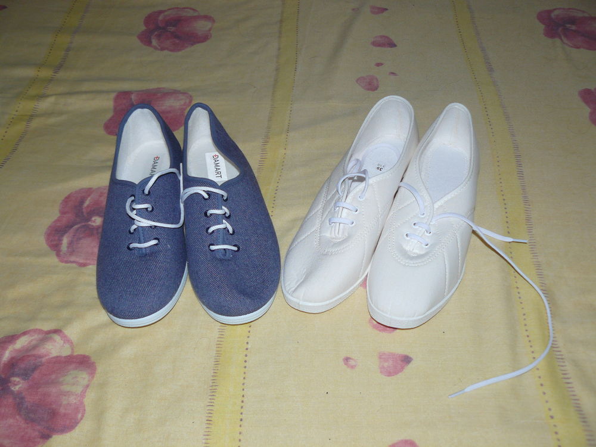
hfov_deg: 51.4
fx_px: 620
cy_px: 224
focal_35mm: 36
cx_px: 298
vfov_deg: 39.7
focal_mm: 6
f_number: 2.8
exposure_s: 1/50
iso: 100
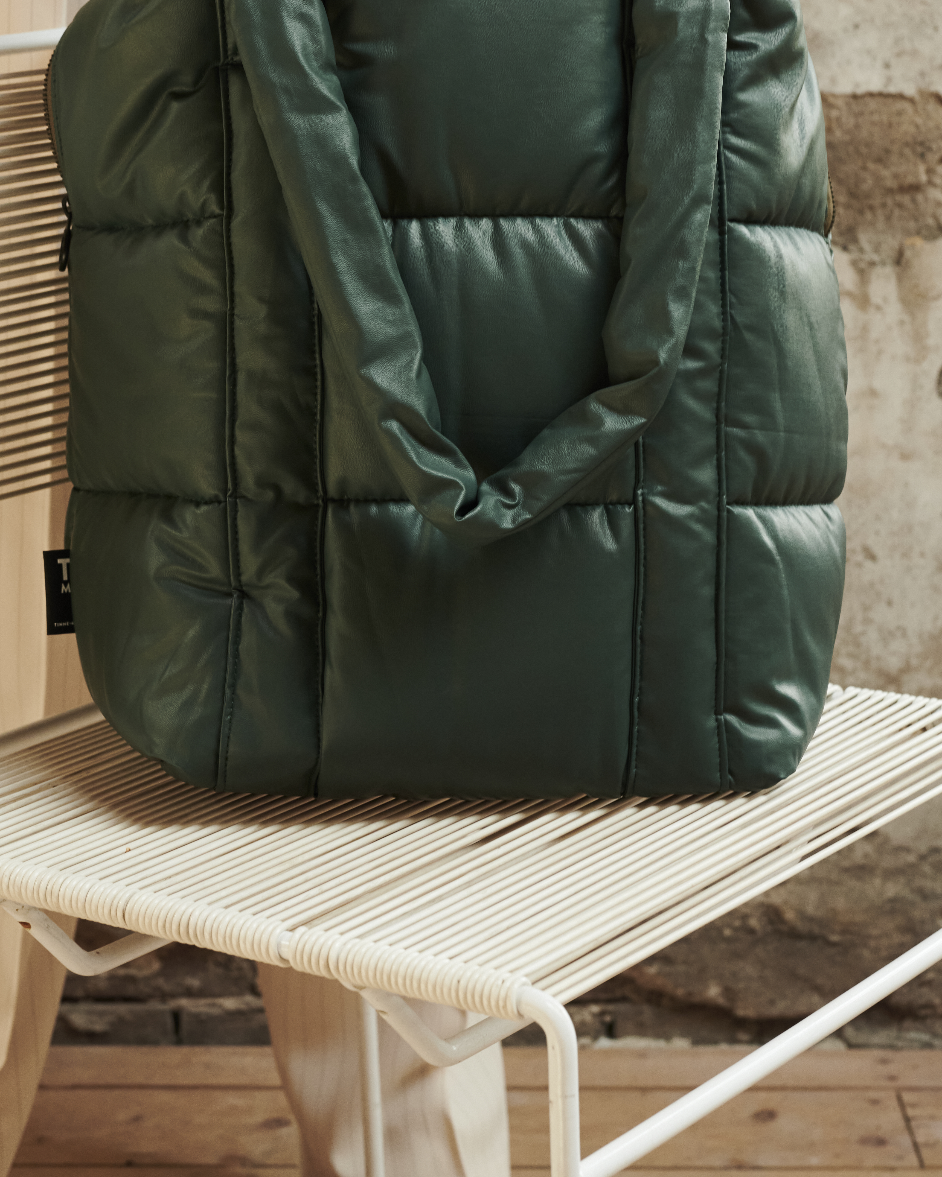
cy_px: 318
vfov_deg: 21.1
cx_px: 229
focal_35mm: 90
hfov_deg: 17.0
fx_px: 3136
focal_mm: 50
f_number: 7.1
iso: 1250
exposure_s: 1/125
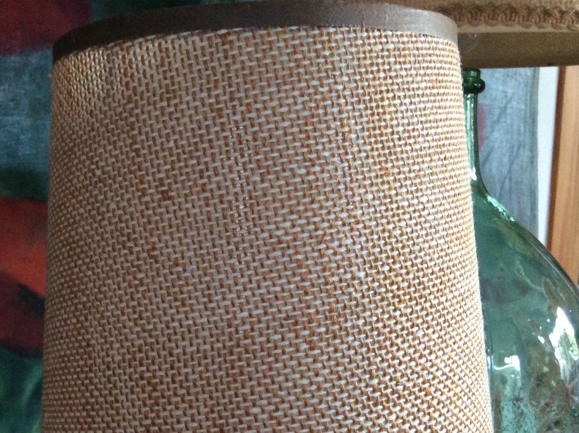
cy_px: 290
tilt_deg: -11.3
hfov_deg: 41.9
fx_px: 752
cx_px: 228
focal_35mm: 45
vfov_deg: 31.8
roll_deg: +1.3
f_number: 2.4
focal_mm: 3.3
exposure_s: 1/25
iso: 250
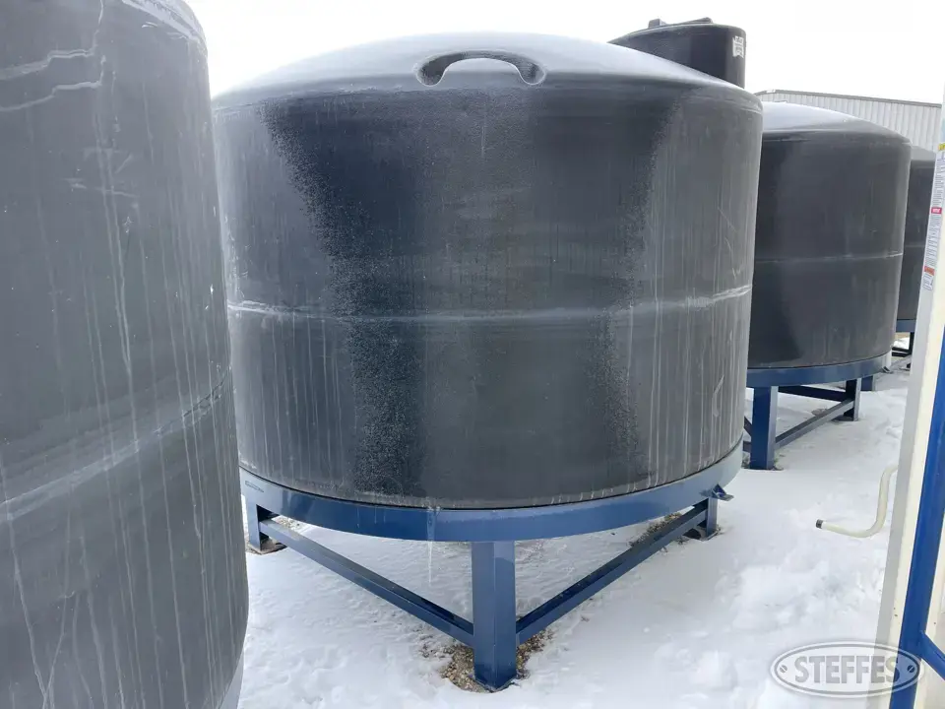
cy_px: 354
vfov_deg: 53.1
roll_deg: -1.8
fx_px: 710
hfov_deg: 67.3
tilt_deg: -10.3
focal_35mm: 26
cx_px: 472
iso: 32
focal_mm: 5.1
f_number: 1.6
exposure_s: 1/480
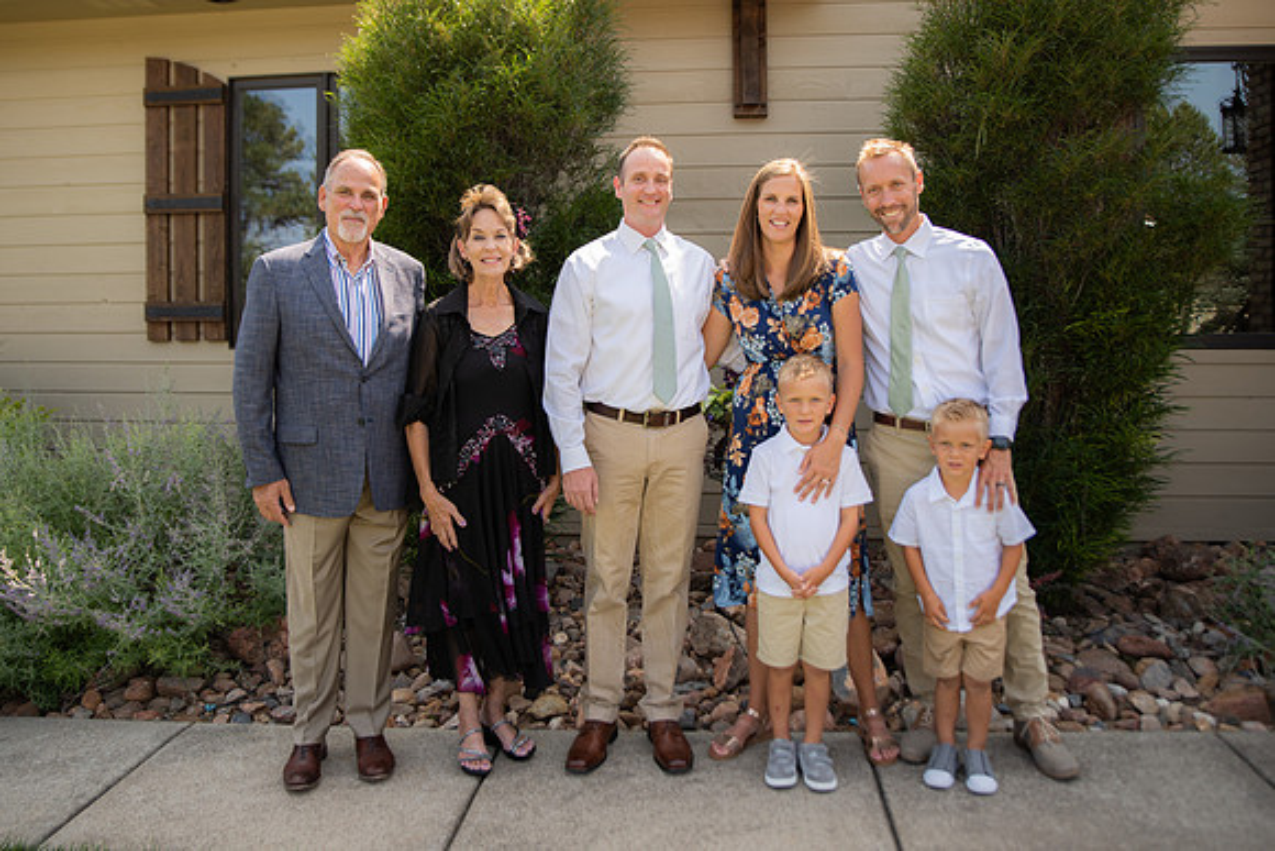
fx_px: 1002
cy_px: 349
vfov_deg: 45.8
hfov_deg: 64.9
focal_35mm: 28
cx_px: 637
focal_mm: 24
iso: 50
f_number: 2.8
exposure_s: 1/400
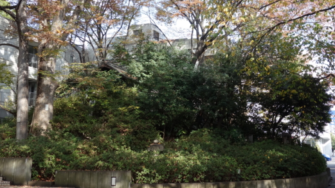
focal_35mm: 45
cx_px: 178
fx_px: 400
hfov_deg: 45.4
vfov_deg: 25.9
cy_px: 29
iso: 320
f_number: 5
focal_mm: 10.4
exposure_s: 1/250
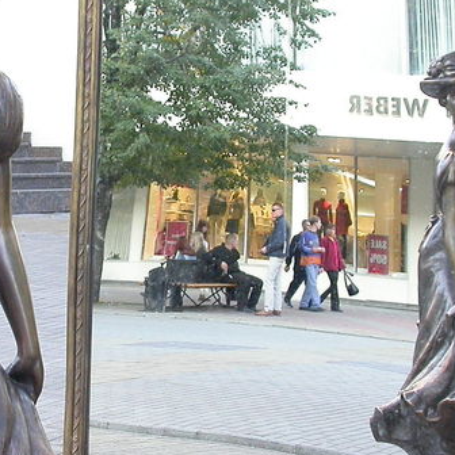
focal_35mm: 90
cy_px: 234
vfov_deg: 19.3
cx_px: 102
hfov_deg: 19.1
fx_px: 1338
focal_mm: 7.85
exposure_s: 1/51.2
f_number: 3
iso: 100
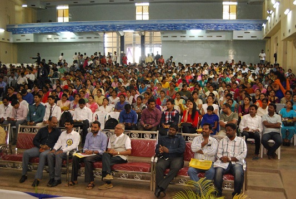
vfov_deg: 32.0
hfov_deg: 46.3
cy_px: 100
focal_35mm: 42
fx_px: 346
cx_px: 148
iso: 1600
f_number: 4.2
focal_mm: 28
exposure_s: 1/60
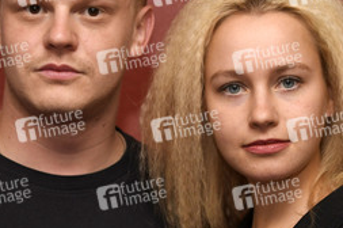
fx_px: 1561
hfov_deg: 12.5
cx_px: 150
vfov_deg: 8.3
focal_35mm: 164
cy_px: 92
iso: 640
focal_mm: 92
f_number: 4
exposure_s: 1/320
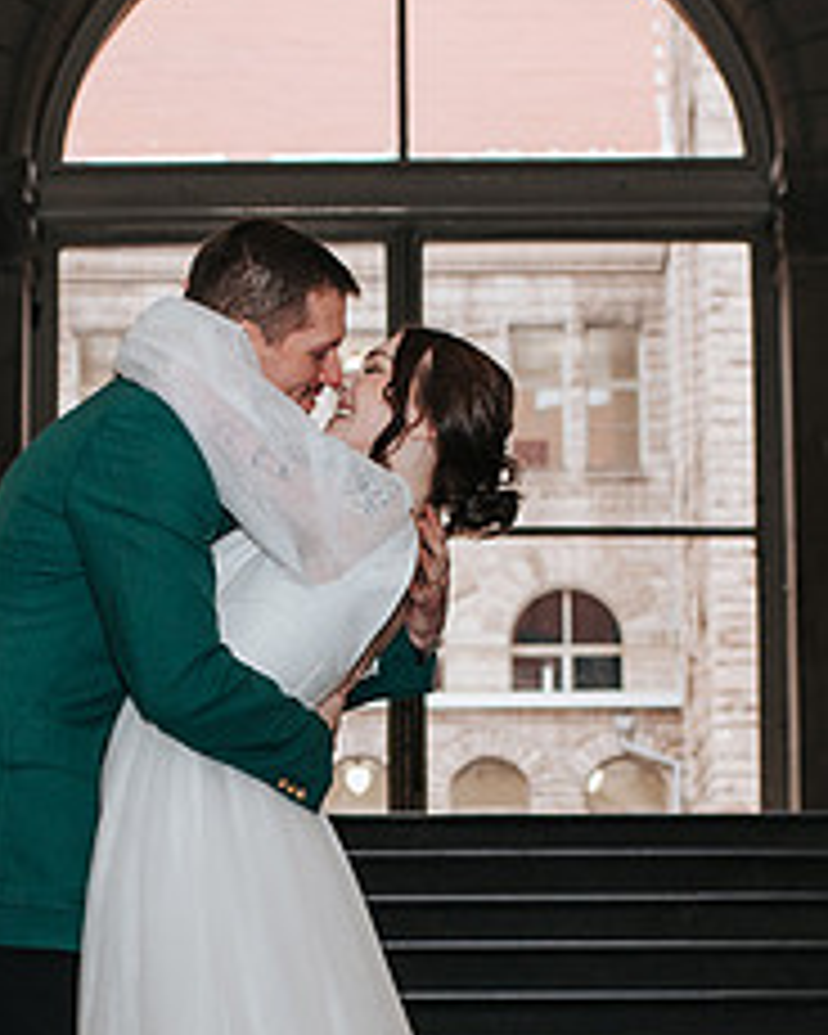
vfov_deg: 16.6
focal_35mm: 114
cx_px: 248
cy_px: 954
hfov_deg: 13.5
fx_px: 3492
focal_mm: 35
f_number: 3.2
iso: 800
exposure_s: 1/200
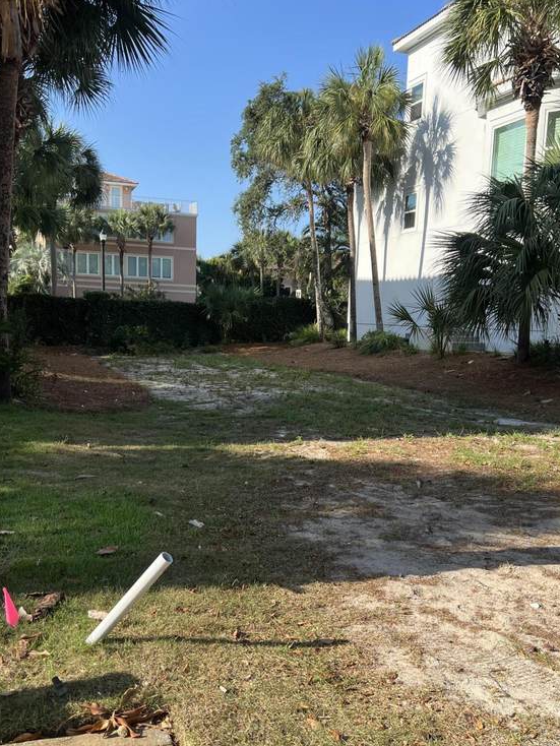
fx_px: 733
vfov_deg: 53.8
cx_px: 278
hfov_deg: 41.8
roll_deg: -0.7
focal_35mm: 34
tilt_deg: -7.4
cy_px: 421
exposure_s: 1/2008
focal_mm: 5.7
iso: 50
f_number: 1.5
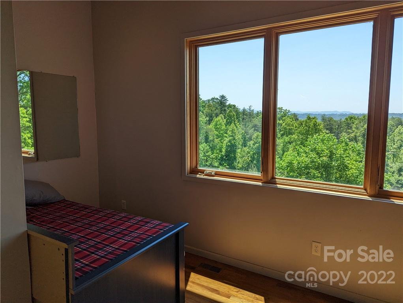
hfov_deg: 71.5
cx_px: 202
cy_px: 152
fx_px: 280
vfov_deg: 56.9
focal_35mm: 24
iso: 45
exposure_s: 1/976
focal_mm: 6.81
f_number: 1.85
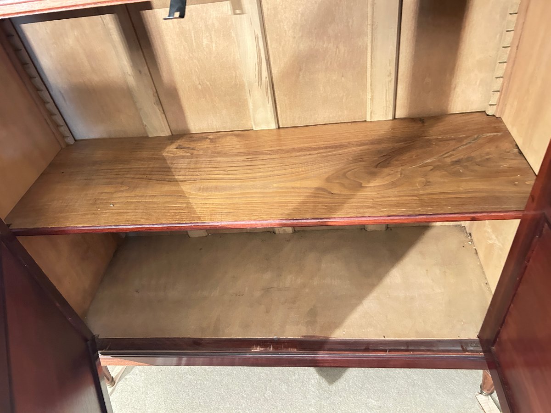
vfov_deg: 53.1
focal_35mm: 26
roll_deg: +13.4
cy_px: 206
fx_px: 414
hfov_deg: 67.3
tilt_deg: -40.3
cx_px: 276
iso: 1000
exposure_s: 1/20
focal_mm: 5.7
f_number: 1.5
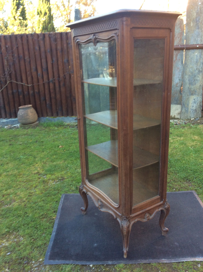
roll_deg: +1.3
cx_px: 102
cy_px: 136
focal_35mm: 32
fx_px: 251
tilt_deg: -20.4
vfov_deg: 56.9
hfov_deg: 44.1
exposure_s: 1/50
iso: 40
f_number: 2.4
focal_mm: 3.3
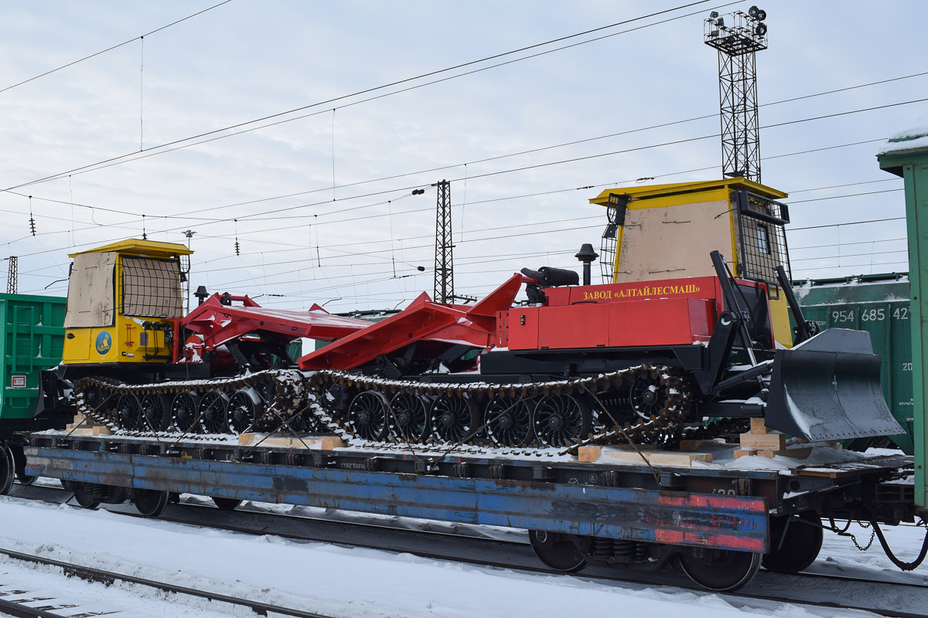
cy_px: 309
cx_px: 464
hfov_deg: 57.2
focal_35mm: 33
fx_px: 851
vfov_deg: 40.0
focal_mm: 22
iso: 320
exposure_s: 1/250
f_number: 8
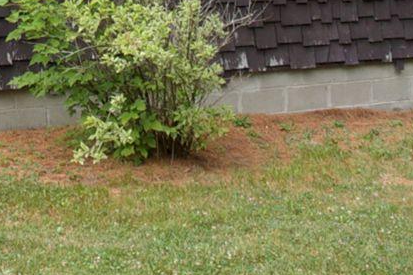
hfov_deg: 21.1
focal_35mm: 94
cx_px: 28
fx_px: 1078
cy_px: -135
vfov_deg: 13.7
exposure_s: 1/200
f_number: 3.9
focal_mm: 5.1
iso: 80
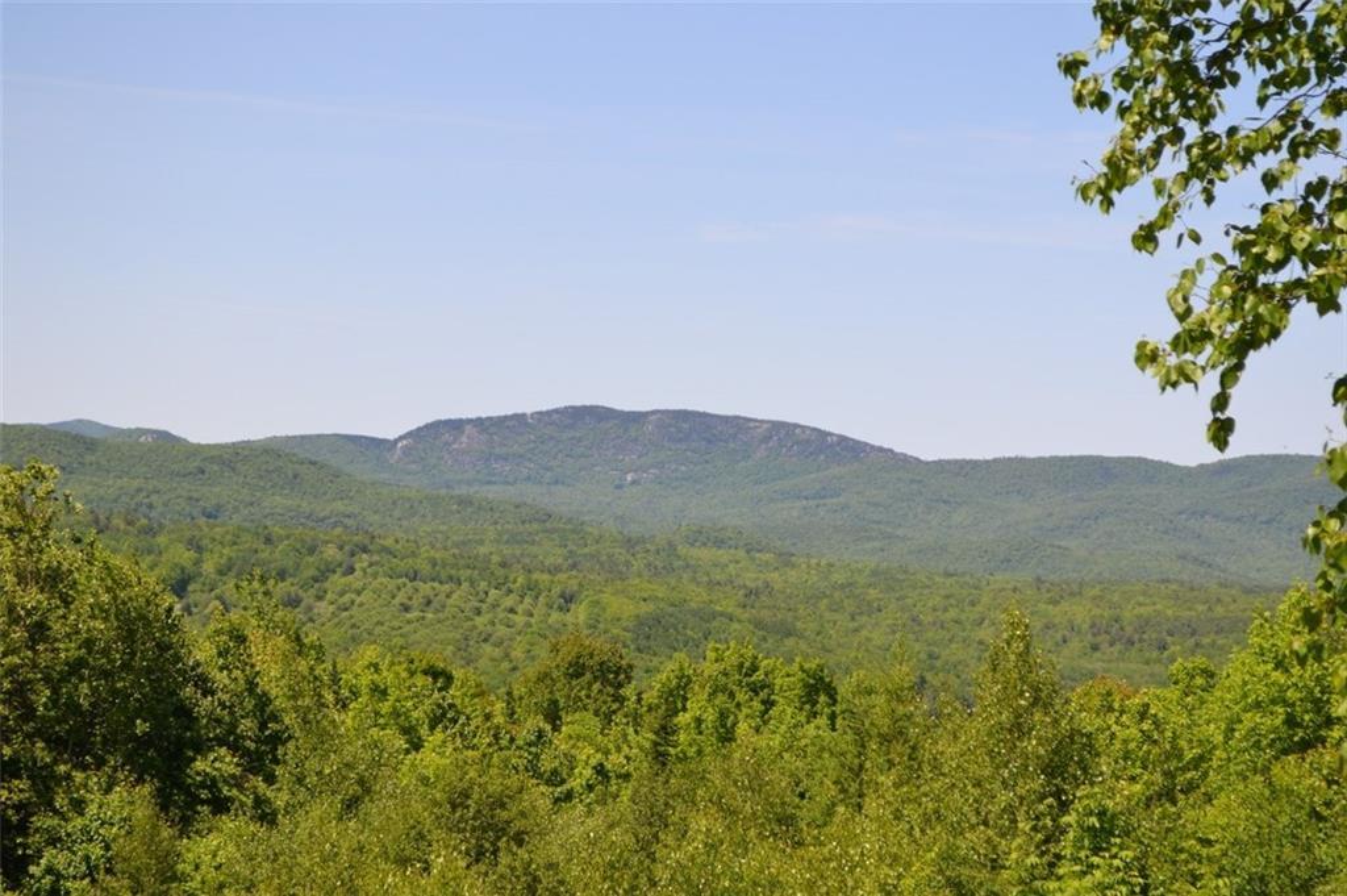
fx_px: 3084
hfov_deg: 24.6
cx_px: 674
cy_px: 448
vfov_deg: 16.5
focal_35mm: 82
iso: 100
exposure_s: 1/250
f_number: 7.1
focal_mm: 55
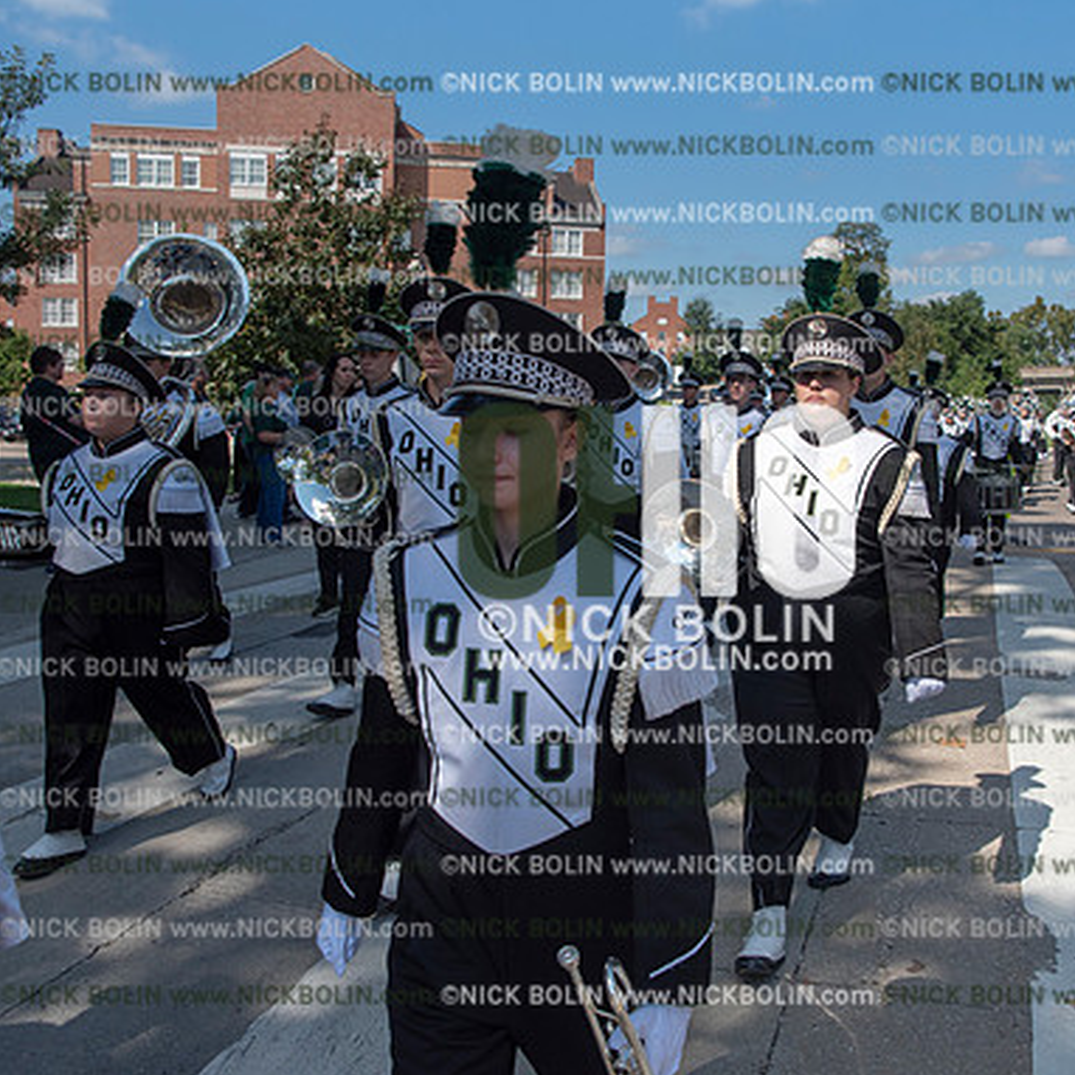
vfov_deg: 52.5
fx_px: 1089
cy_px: 539
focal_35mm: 31
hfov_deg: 52.1
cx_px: 656
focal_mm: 24
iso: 400
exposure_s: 1/4000
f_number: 5
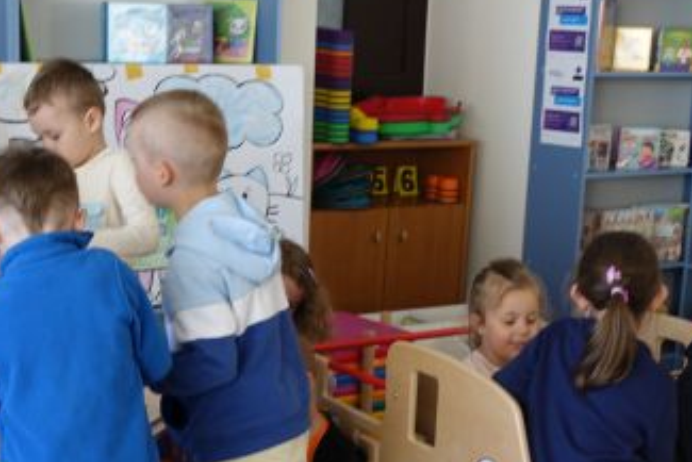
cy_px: 323
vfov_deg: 19.1
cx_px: 281
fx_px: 1365
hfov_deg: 28.4
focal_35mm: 71
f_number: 2.8
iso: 200
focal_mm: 13.37
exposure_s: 1/40
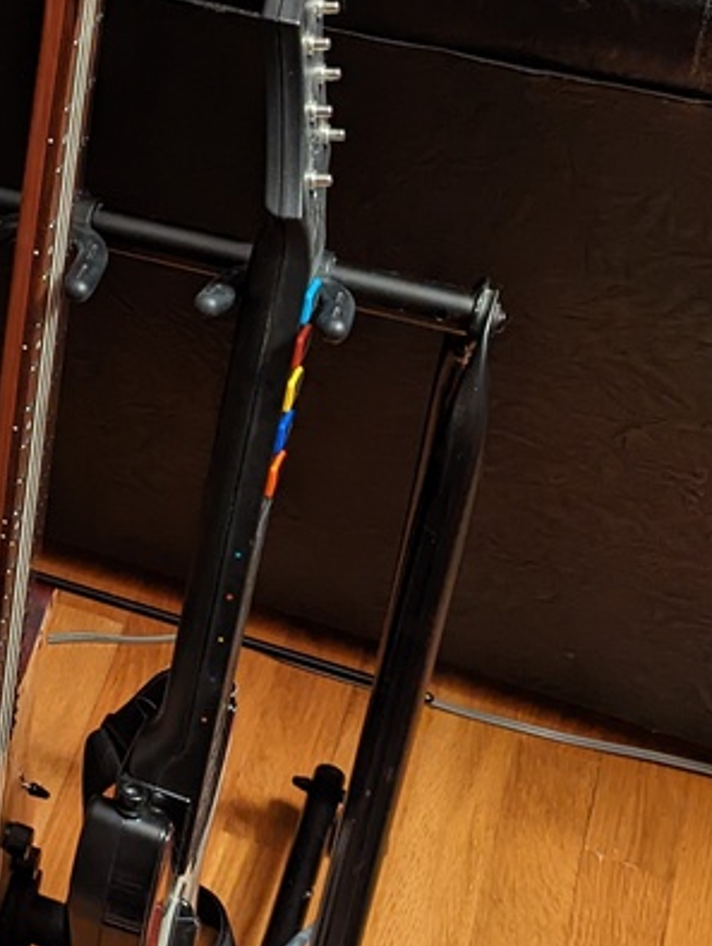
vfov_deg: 26.2
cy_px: 187
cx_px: -316
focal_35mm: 73
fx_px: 1999
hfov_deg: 18.2
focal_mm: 6.81
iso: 740
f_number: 1.85
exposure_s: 1/24
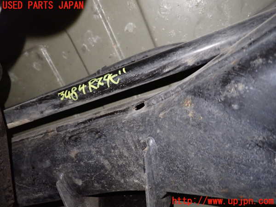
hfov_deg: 60.0
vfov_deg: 46.8
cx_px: 138
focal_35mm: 30
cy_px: 104
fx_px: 239
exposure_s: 1/25
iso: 800
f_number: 2.3
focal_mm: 5.4
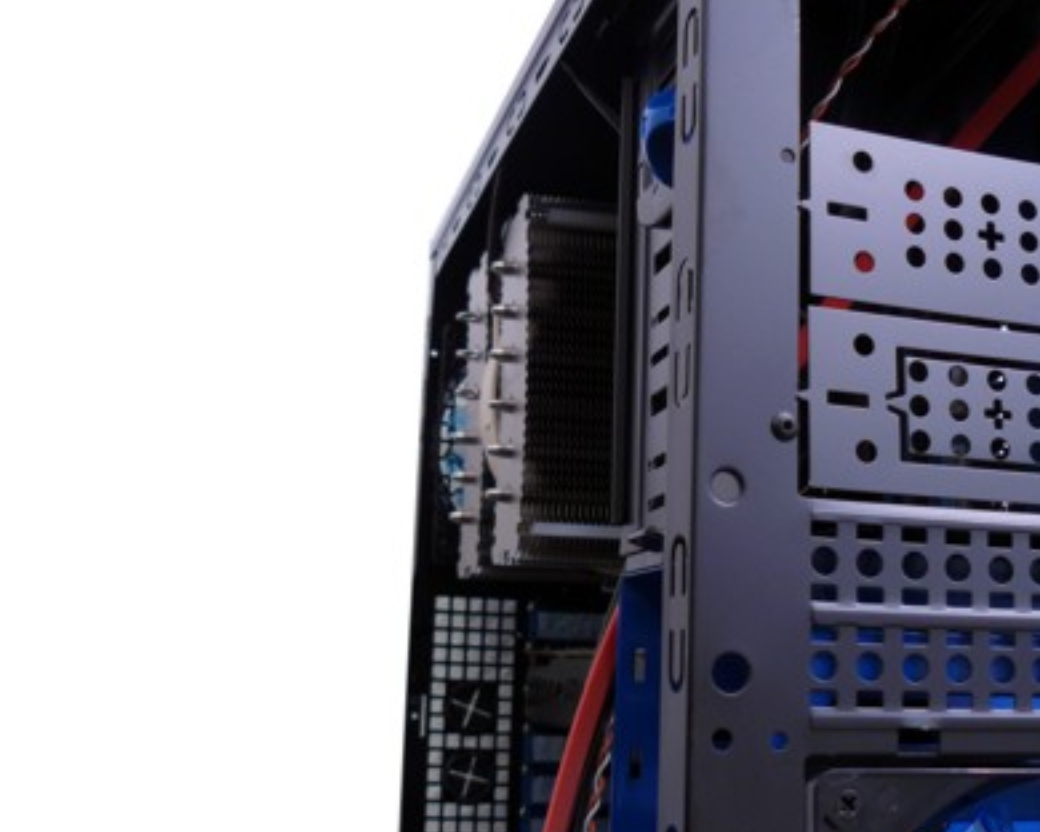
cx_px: 653
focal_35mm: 45
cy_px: 425
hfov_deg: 40.9
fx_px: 1385
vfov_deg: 33.4
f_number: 2.8
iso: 100
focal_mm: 6
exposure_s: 1/3.2
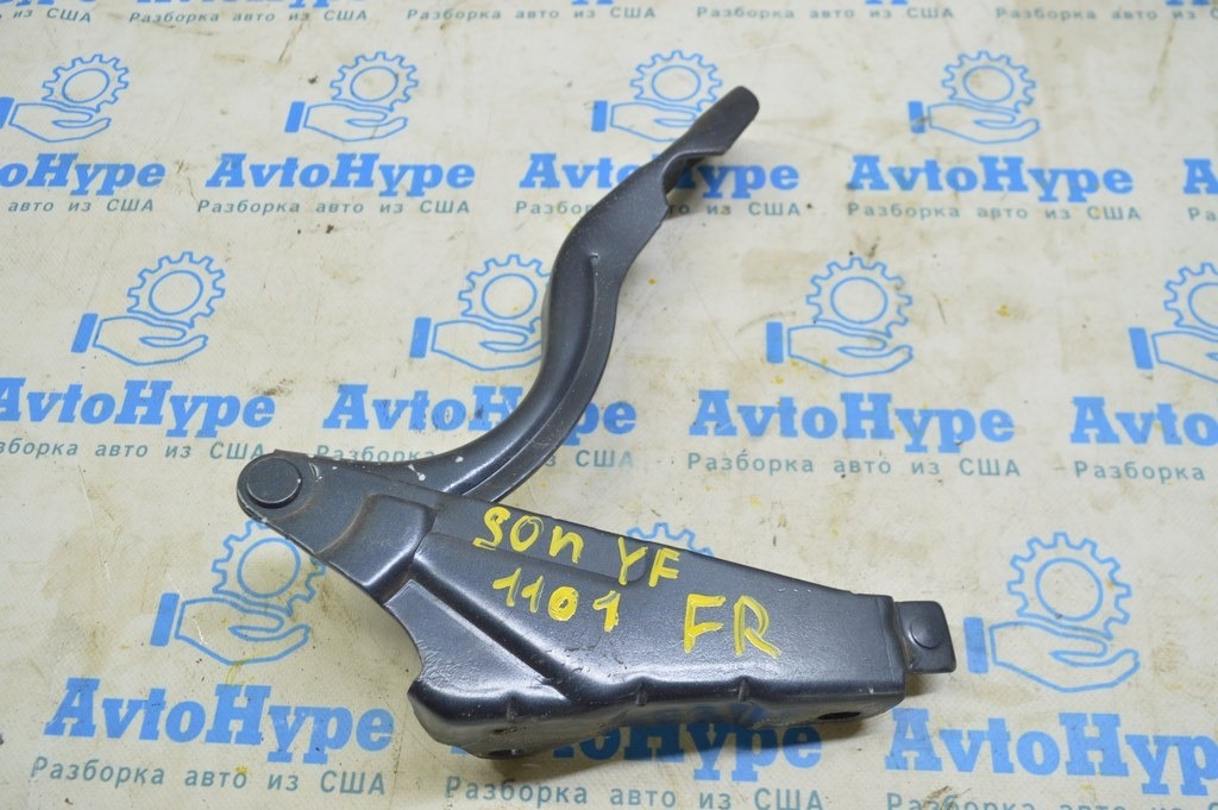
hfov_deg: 59.5
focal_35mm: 32
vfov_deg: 41.6
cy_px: 405
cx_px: 609
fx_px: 1065
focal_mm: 21
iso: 400
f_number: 5.6
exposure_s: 1/20
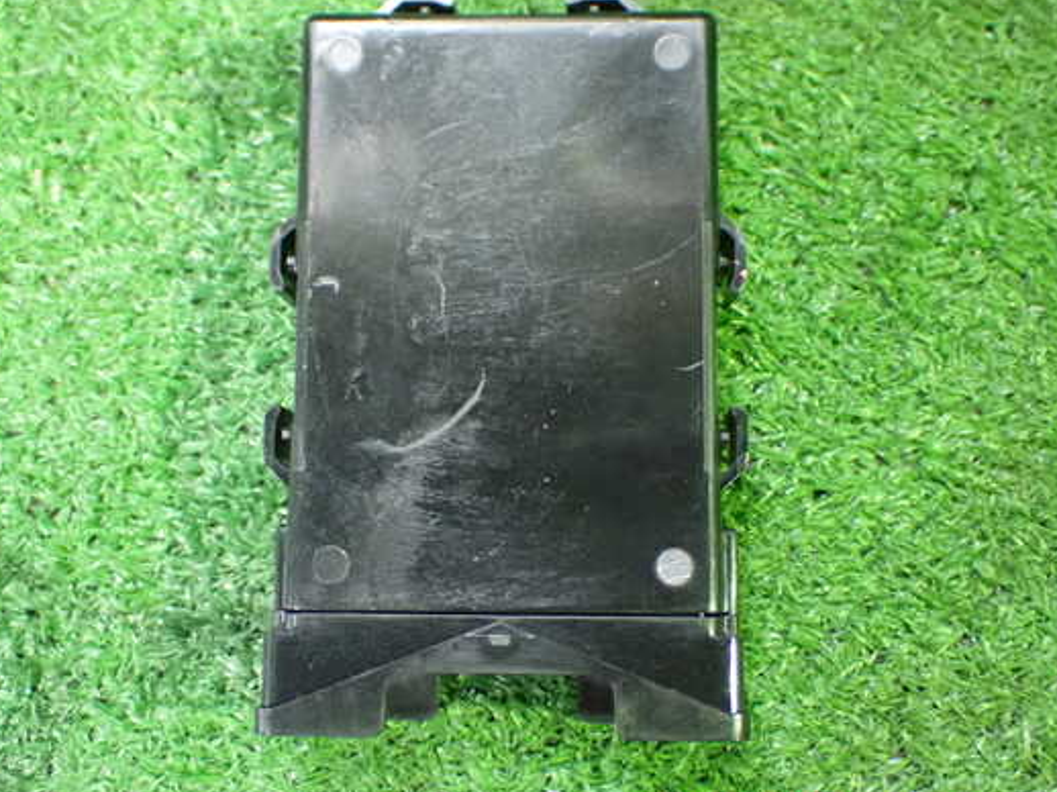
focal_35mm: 51
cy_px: 384
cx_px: 516
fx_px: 1557
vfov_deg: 28.5
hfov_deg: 37.5
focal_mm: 7.84
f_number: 2.9
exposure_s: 1/40
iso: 1600
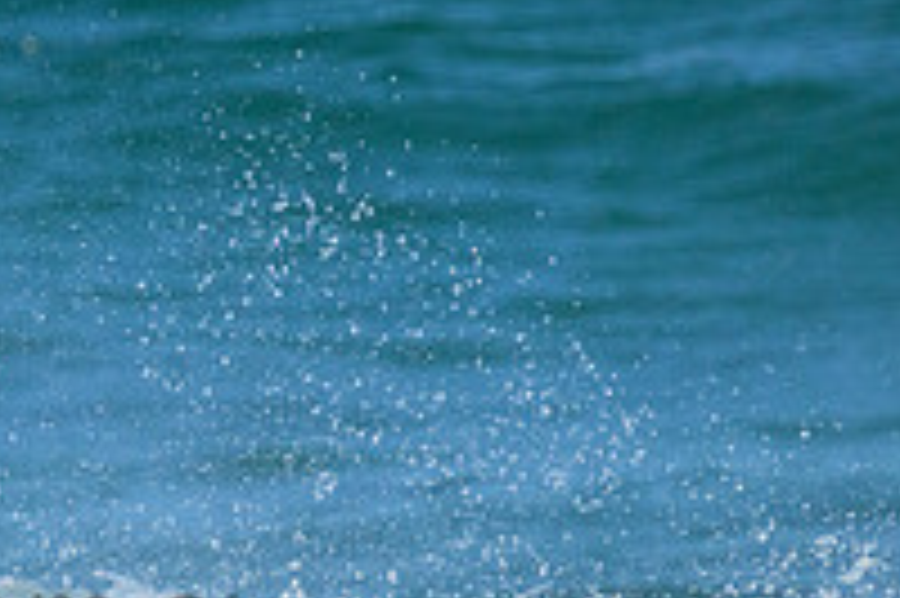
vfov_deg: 0.6
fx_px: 58051
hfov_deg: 0.9
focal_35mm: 2324
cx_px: -194
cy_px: 578
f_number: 11
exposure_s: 1/2000
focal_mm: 800
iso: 2800
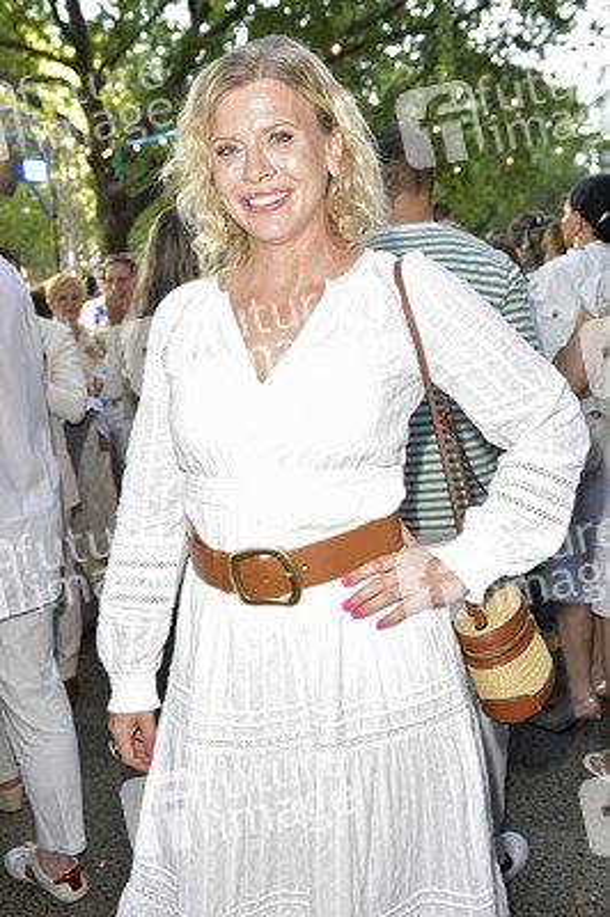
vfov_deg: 55.8
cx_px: 305
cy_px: 458
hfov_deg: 38.8
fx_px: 866
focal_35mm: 34
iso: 800
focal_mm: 34
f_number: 5
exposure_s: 1/125
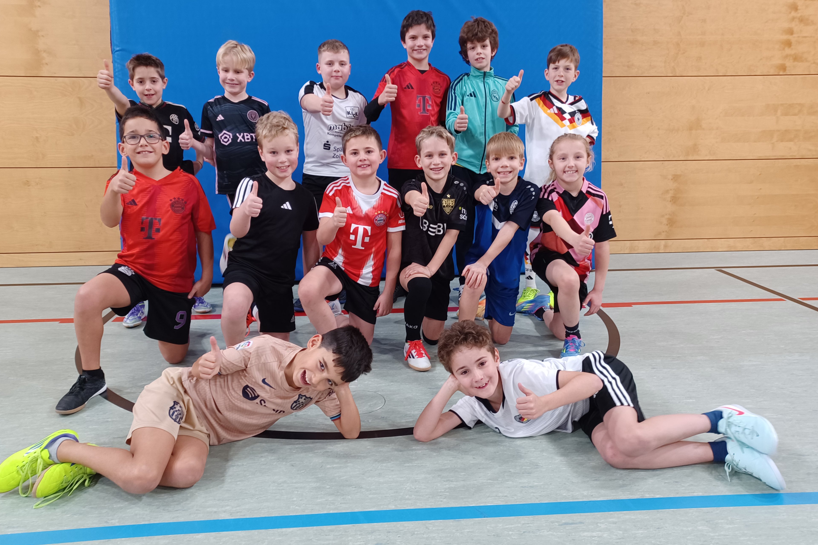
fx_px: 613
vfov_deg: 47.9
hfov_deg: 67.4
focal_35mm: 27
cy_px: 267
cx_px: 398
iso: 320
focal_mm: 4.6
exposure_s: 1/33
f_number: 1.8
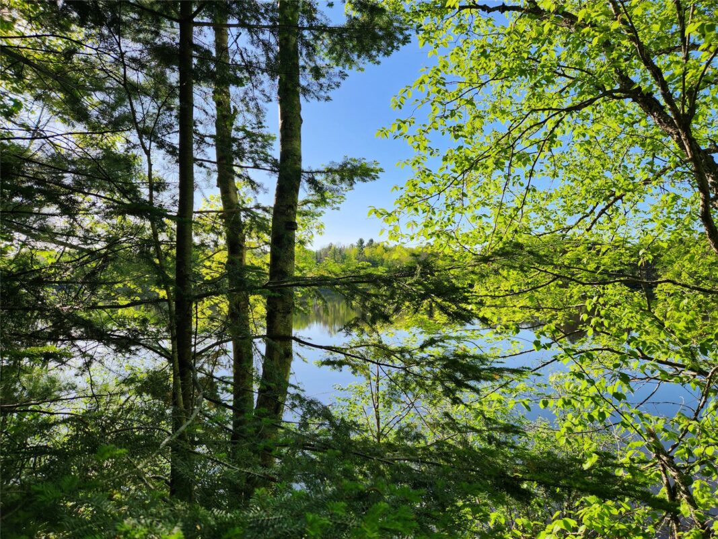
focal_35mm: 23
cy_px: 270
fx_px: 477
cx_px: 359
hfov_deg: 73.9
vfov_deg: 58.9
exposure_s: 1/1038
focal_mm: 5.4
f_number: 1.8
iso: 20
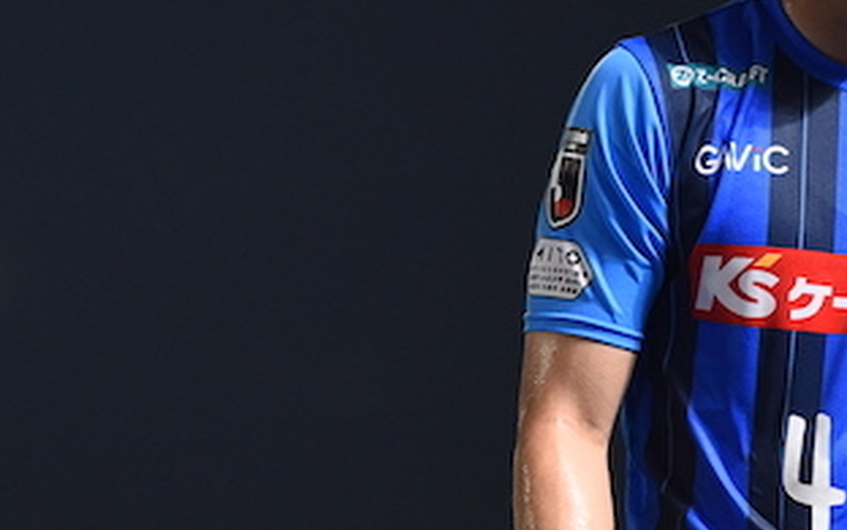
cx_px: 546
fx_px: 12050
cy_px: 303
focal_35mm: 522
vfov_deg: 2.5
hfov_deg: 4.0
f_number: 4
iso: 5000
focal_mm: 200
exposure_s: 1/1600
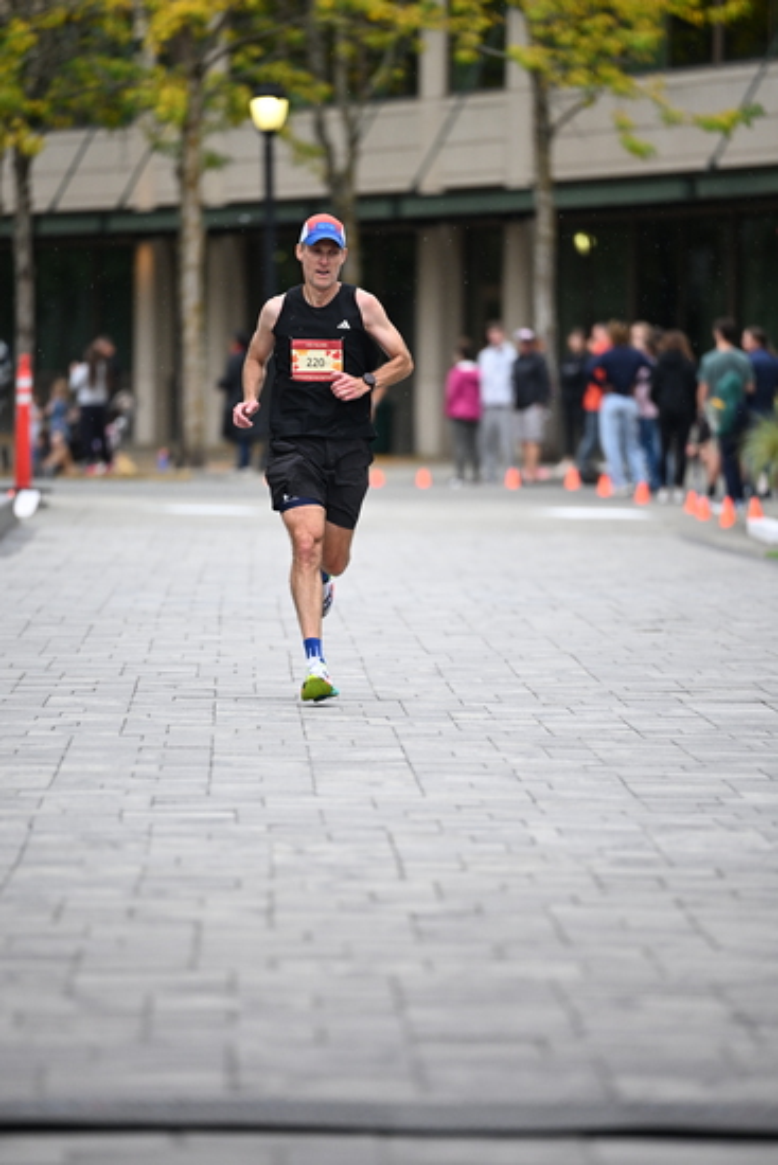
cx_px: 389
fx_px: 6479
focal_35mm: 200
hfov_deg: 6.9
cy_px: 582
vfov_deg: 10.3
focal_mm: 200
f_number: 2.8
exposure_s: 1/1600
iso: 1250
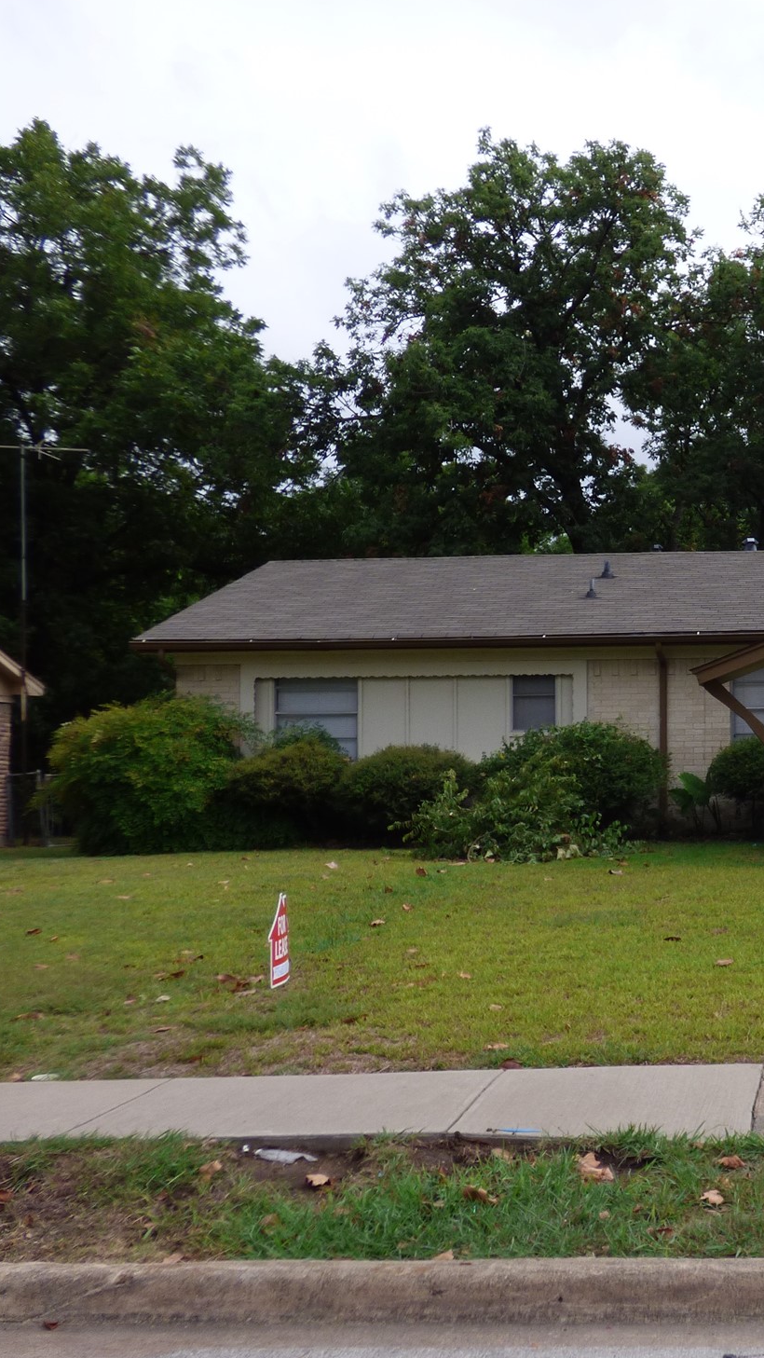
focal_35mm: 49
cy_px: 702
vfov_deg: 42.1
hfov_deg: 23.2
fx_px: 1764
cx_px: 796
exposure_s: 1/800
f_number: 3.3
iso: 100
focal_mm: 5.53
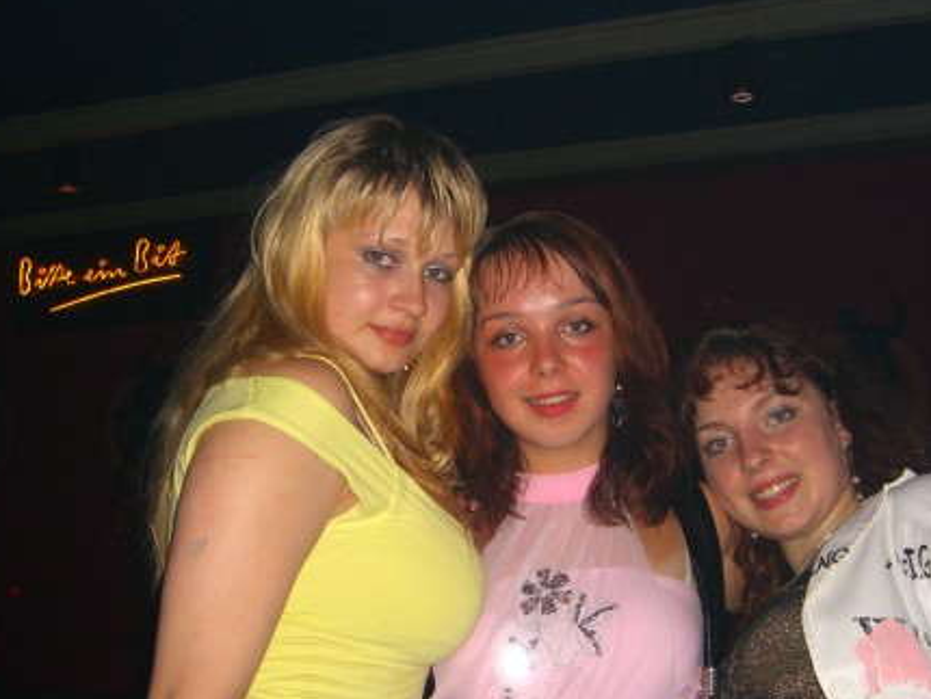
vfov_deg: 27.4
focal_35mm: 53
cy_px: 461
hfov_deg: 36.1
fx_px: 1426
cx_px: 517
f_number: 2.8
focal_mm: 7.9
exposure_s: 1/60
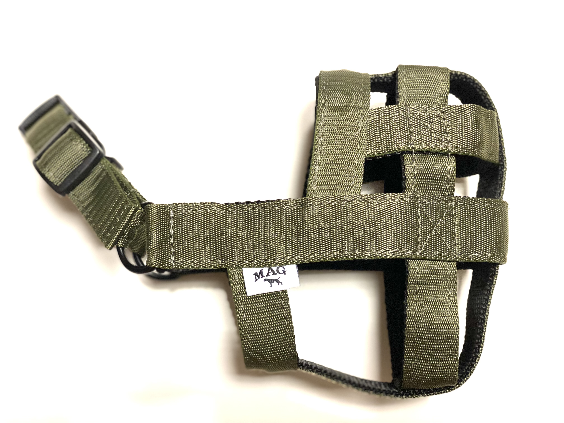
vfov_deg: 28.0
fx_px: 847
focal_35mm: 52
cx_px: 282
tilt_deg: -77.1
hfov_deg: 36.8
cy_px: 212
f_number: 2
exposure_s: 1/50
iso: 125
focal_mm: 6
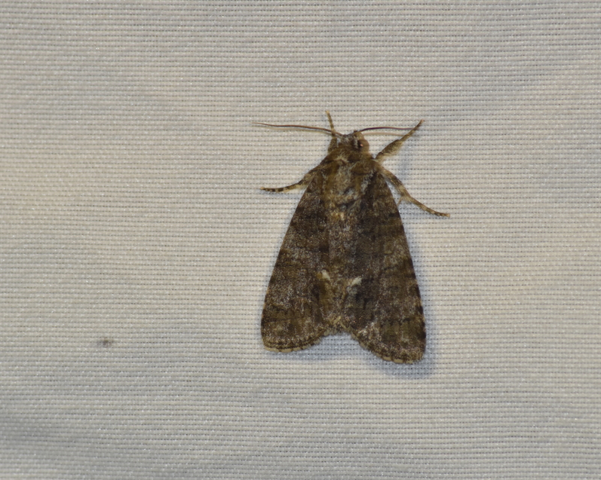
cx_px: 328
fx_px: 9050
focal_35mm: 509
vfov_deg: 3.0
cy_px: 240
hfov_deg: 3.8
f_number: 18
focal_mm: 300
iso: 640
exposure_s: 1/60
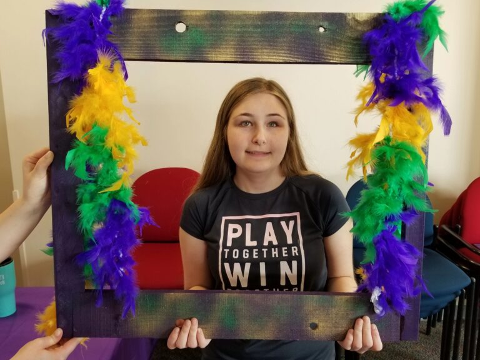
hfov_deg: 67.3
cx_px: 240
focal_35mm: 26
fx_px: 361
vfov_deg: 53.1
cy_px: 180
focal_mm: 4.25
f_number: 1.7
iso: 80
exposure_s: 1/50
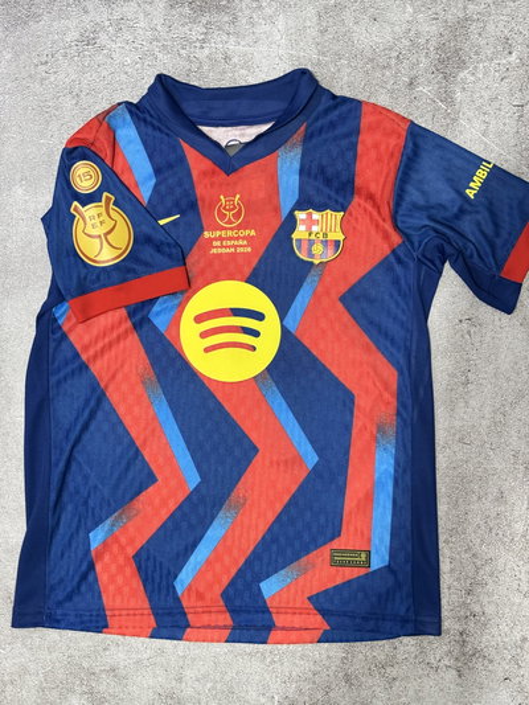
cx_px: 264
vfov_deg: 36.8
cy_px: 352
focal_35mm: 52
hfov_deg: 28.0
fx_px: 1059
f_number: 1.6
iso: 250
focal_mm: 5.96
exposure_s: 1/33
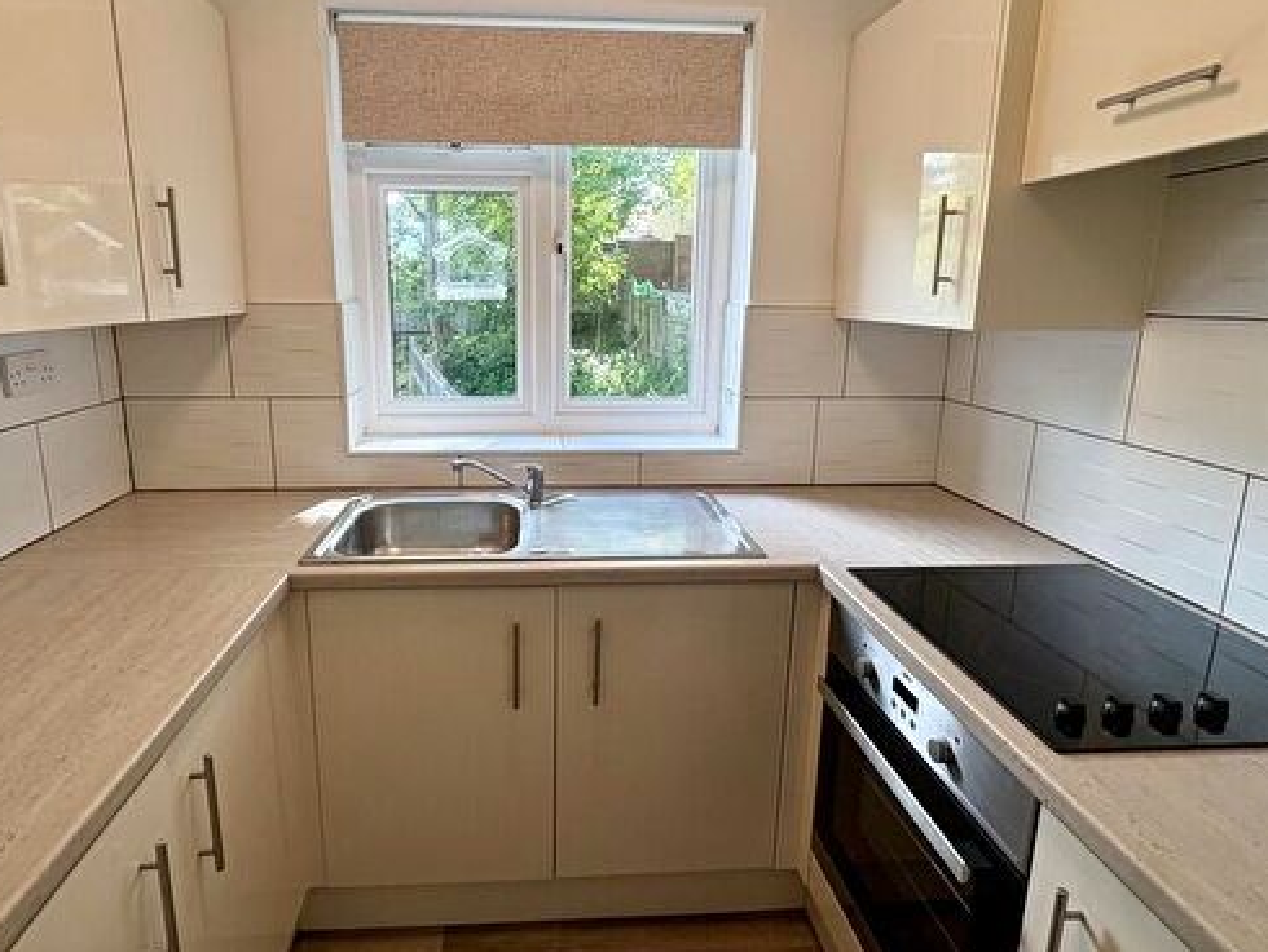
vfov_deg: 65.9
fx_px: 733
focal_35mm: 20
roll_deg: -0.4
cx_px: 577
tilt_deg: -11.7
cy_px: 441
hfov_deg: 81.5
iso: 64
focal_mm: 2.22
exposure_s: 1/100
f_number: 2.2
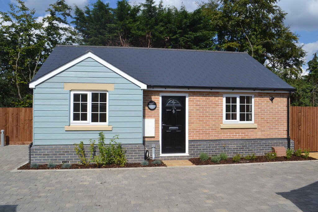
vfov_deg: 47.9
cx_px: 159
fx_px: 239
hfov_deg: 67.4
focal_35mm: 27
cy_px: 106
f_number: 8
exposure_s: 1/320
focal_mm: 18
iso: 100
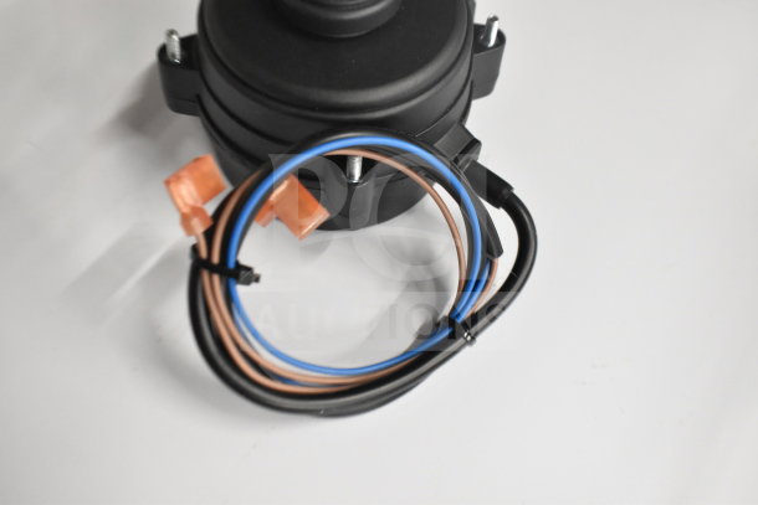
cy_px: 252
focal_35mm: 44
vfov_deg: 30.9
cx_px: 379
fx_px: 916
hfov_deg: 45.0
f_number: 4.2
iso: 3600
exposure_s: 1/50
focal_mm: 29
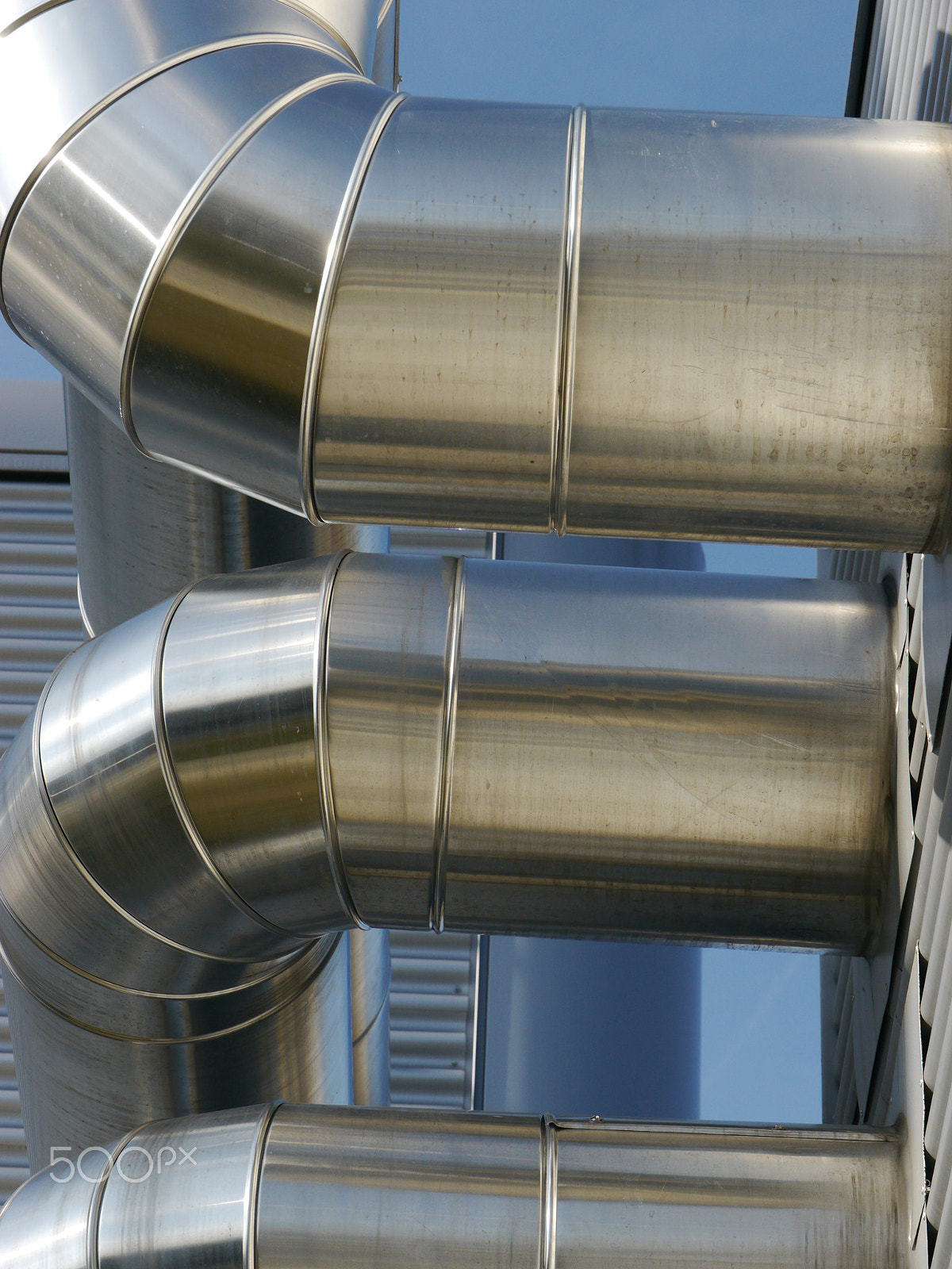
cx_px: 476
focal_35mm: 122
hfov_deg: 12.1
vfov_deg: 16.1
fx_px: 4474
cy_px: 634
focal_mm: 61
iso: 160
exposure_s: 1/320
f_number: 8
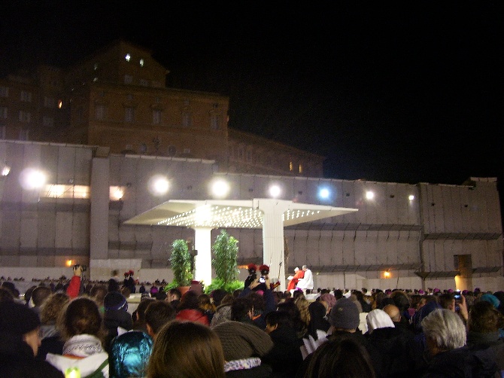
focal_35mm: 34
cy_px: 189
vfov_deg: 41.8
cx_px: 252
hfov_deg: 54.0
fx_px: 495
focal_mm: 5.6
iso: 160
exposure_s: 1/8
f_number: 2.7
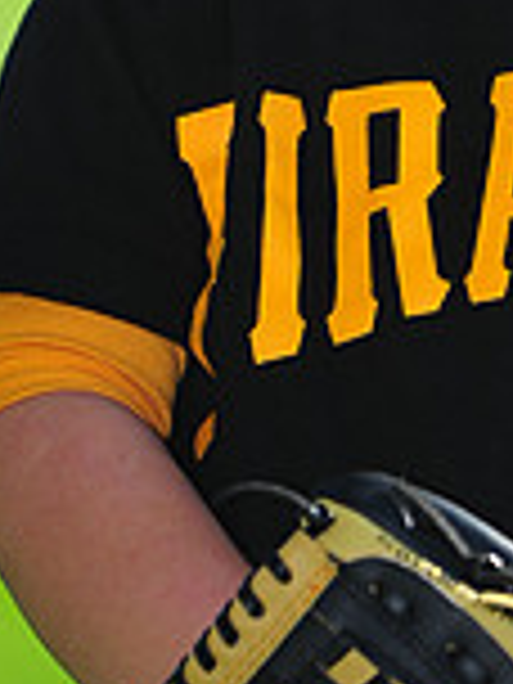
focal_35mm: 735
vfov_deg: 2.7
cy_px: -184
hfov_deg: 2.0
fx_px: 14523
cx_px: 567
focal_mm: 200
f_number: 4
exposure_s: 1/1000
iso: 200
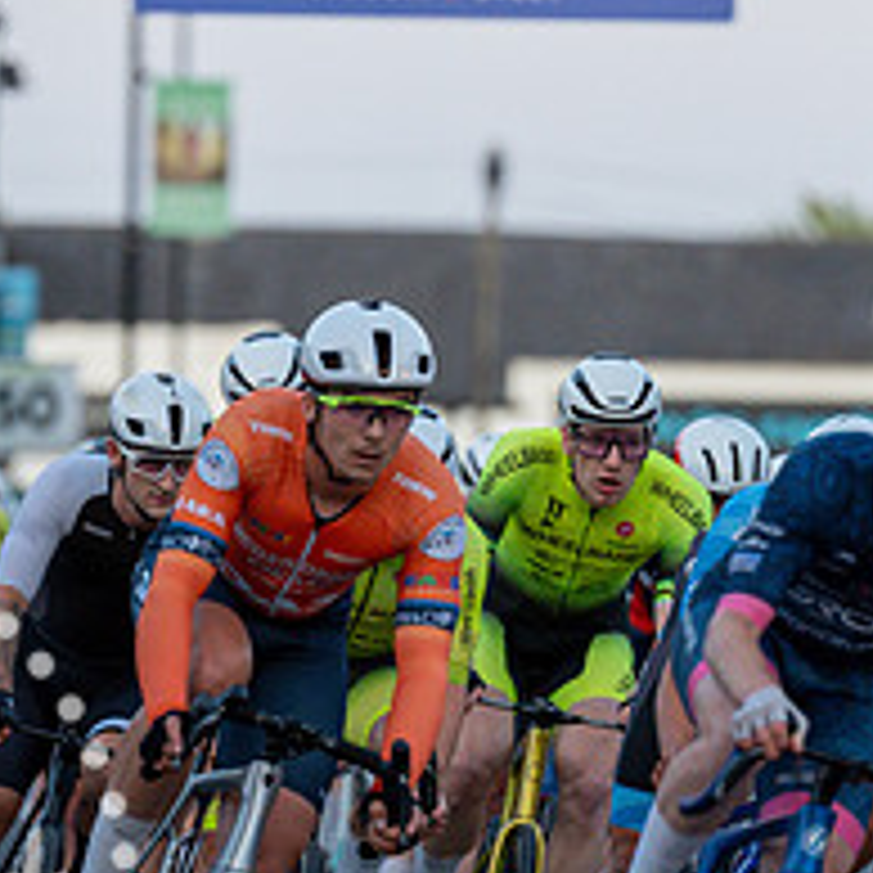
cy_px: 686
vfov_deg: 3.7
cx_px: 418
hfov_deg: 3.7
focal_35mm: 469
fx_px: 13382
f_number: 3.2
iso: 1000
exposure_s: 1/640
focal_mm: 185
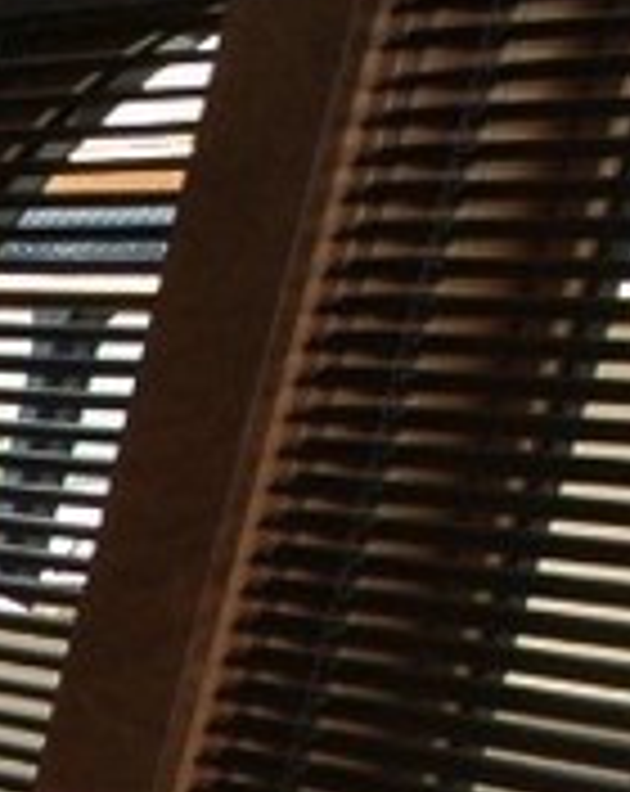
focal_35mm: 123
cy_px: 1408
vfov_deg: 14.0
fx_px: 2877
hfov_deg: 7.5
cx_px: -2066
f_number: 4.5
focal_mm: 12
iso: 200
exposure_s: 1/60
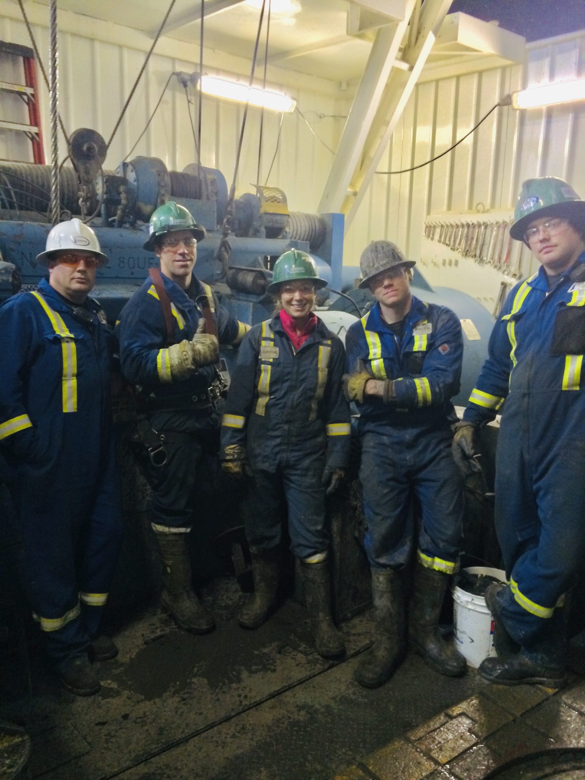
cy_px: 390
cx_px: 292
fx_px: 676
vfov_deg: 60.0
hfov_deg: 46.8
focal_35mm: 30
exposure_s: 1/30
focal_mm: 4.12
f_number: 2.2
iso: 320
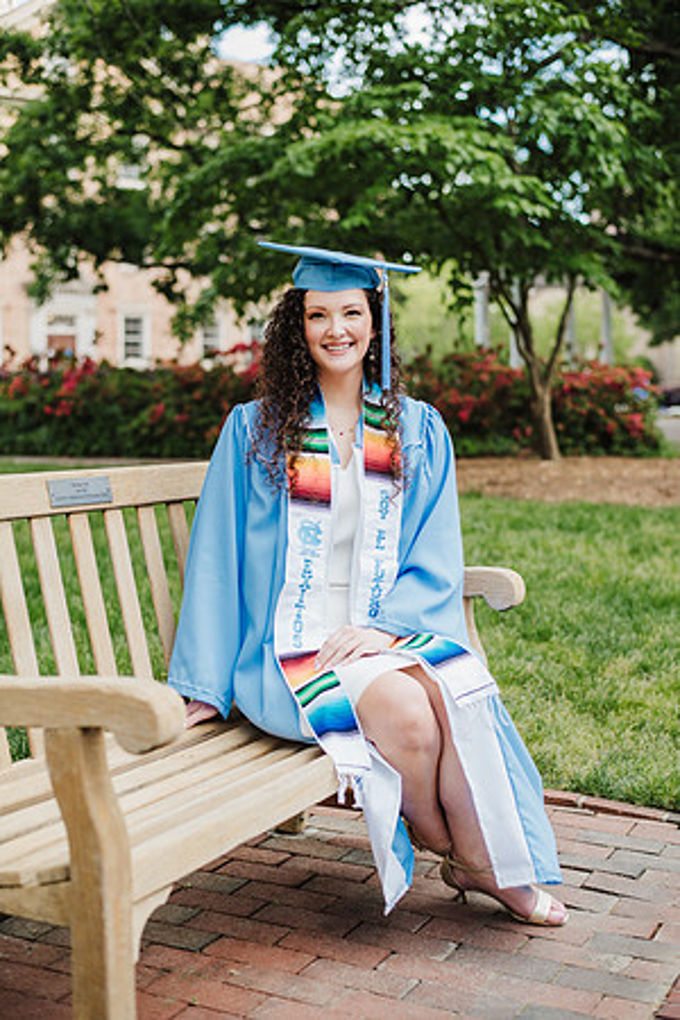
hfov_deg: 27.0
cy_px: 510
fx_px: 1417
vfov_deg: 39.6
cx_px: 340
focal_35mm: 50
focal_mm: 50
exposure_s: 1/500
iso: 200
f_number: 2.5
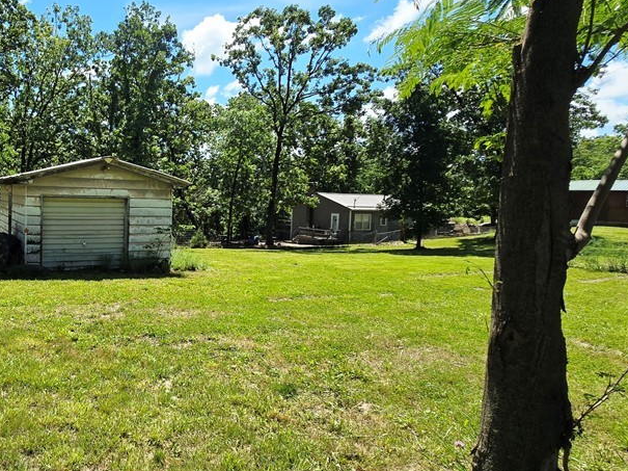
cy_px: 227
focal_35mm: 22
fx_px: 399
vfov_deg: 61.0
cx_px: 128
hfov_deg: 69.2
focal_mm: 2.2
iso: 50
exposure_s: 1/2500
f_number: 2.2
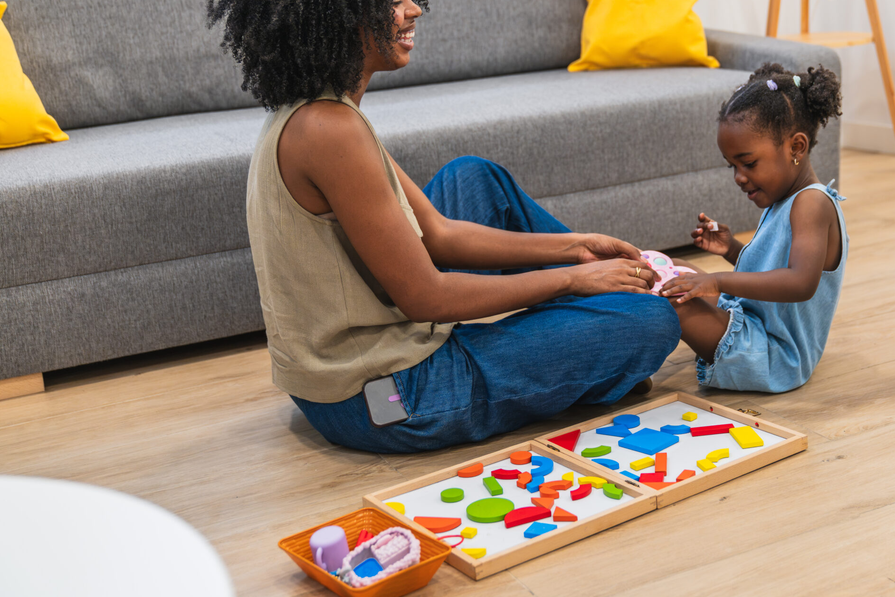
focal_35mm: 53
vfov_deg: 25.4
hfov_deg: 37.2
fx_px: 1318
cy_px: 217
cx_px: 577
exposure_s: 1/200
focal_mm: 39
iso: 1000
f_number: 2.8
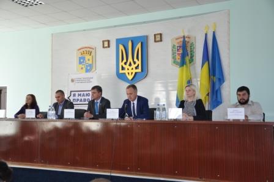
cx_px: 137
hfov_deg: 43.6
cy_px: 91
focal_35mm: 45
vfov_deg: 29.8
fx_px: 342
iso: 400
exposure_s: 1/160
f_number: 4.2
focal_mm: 30
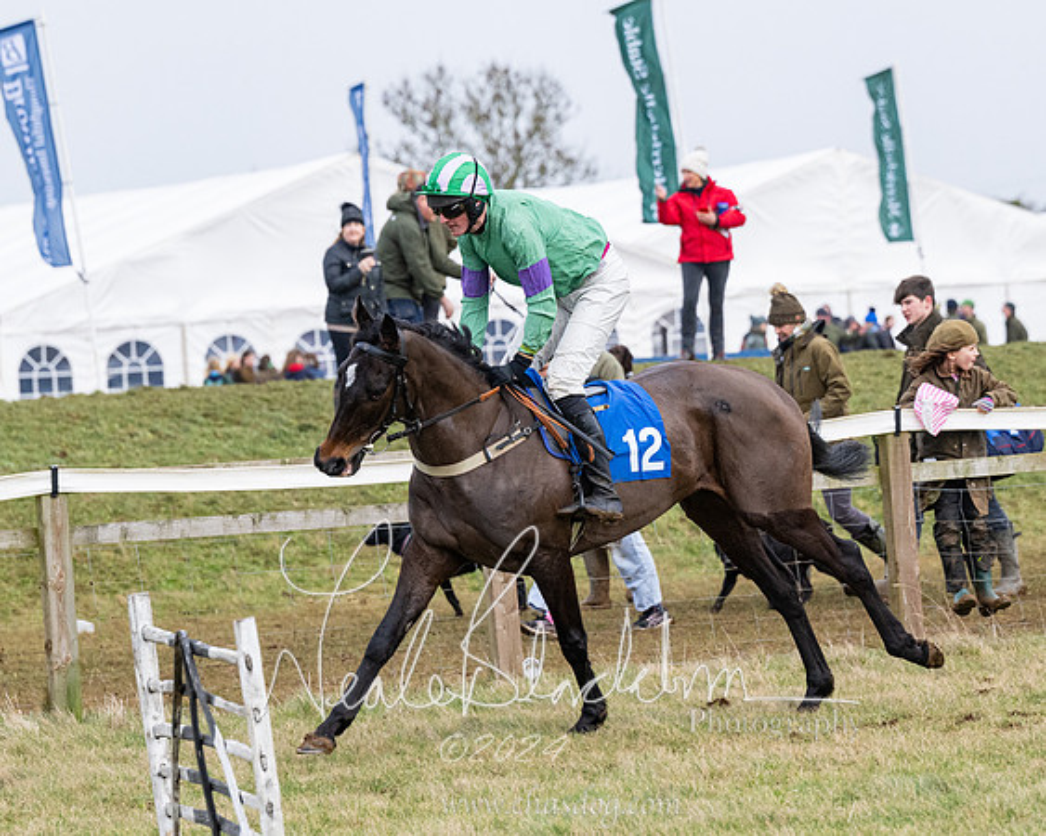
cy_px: 418
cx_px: 523
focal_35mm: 220
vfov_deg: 7.0
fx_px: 6799
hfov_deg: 8.8
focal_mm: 130
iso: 800
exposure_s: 1/1600
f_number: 4
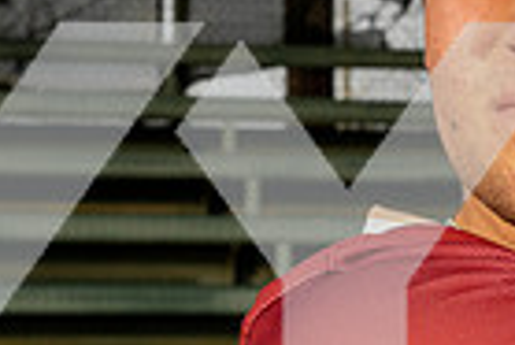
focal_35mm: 233
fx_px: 3337
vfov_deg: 5.9
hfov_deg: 8.8
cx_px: 500
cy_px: 221
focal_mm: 56
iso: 250
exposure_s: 1/250
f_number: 11
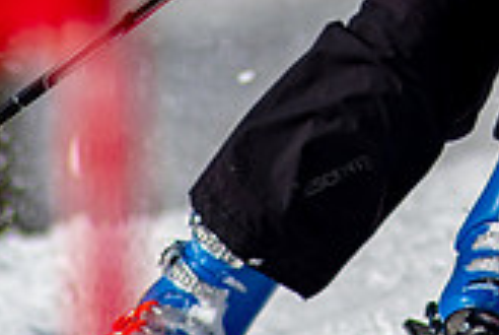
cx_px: 829
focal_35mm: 2034
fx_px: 28244
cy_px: -364
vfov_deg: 0.7
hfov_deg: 1.0
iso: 100
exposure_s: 1/6400
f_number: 2.8
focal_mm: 300
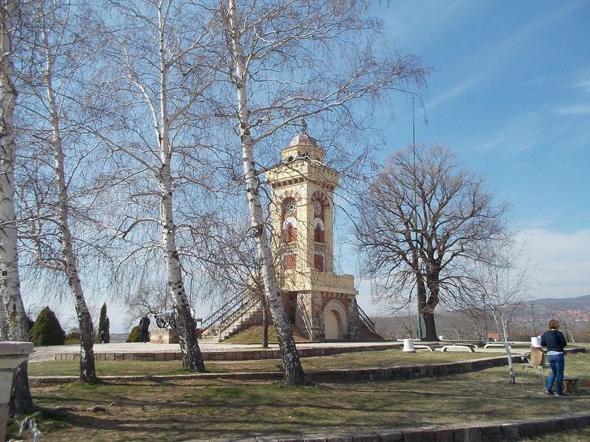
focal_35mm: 29
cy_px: 221
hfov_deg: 61.7
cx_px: 295
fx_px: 494
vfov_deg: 48.2
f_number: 3.3
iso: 80
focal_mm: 4.1
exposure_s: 1/800
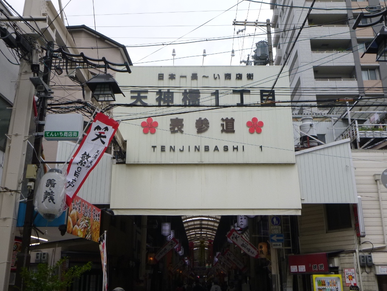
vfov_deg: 42.9
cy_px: 146
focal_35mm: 33
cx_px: 194
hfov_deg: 55.4
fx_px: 369
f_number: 4.3
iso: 100
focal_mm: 5.9
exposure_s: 1/250
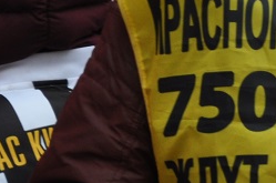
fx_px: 7713
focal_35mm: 1008
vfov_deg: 1.4
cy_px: 48
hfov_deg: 2.0
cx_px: 416
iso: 360
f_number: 5.6
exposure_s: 1/125
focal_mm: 130
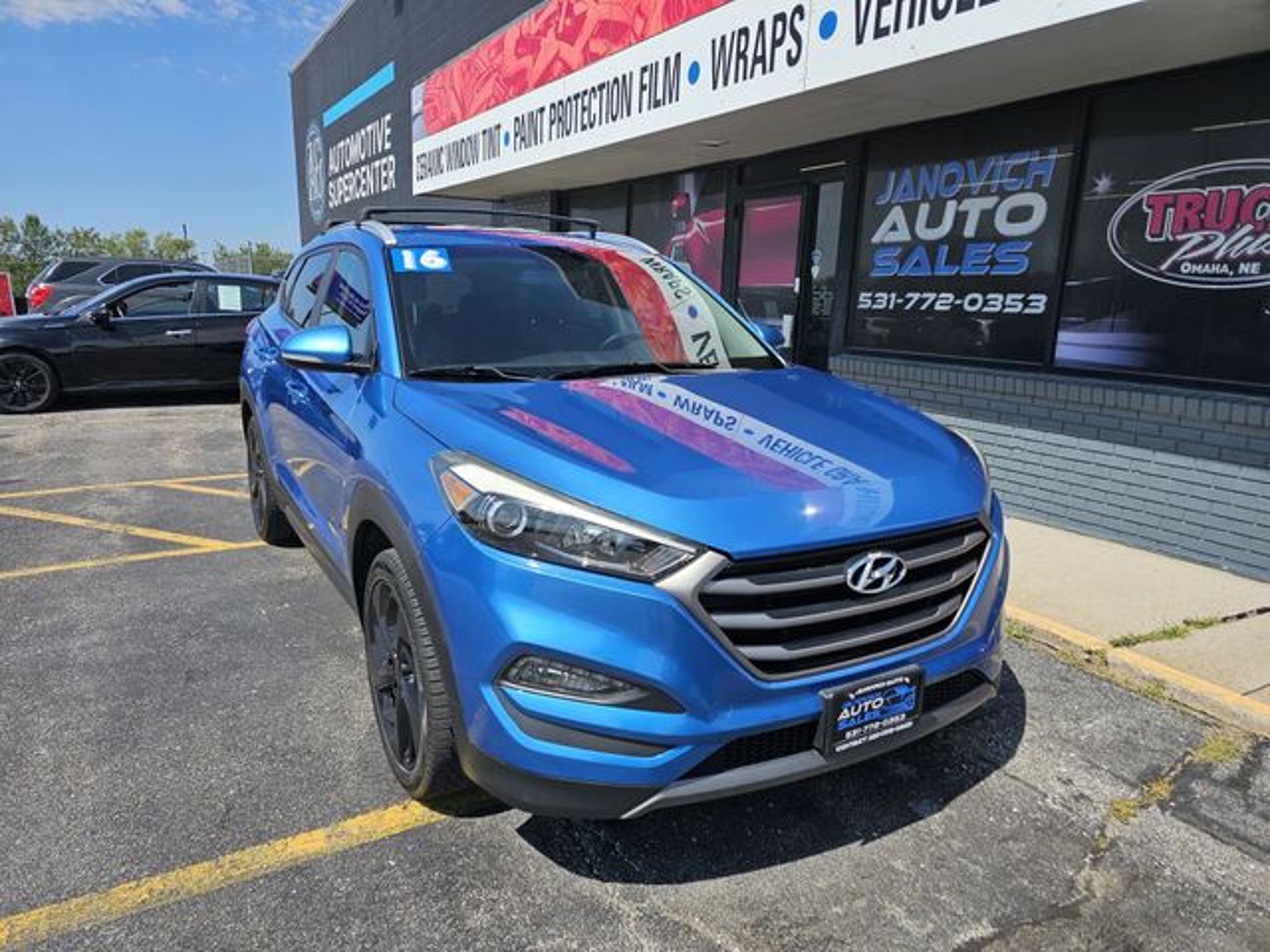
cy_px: 476
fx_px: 844
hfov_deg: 73.9
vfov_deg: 58.9
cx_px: 635
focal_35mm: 23
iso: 10
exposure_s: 1/827
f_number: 1.7
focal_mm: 6.3
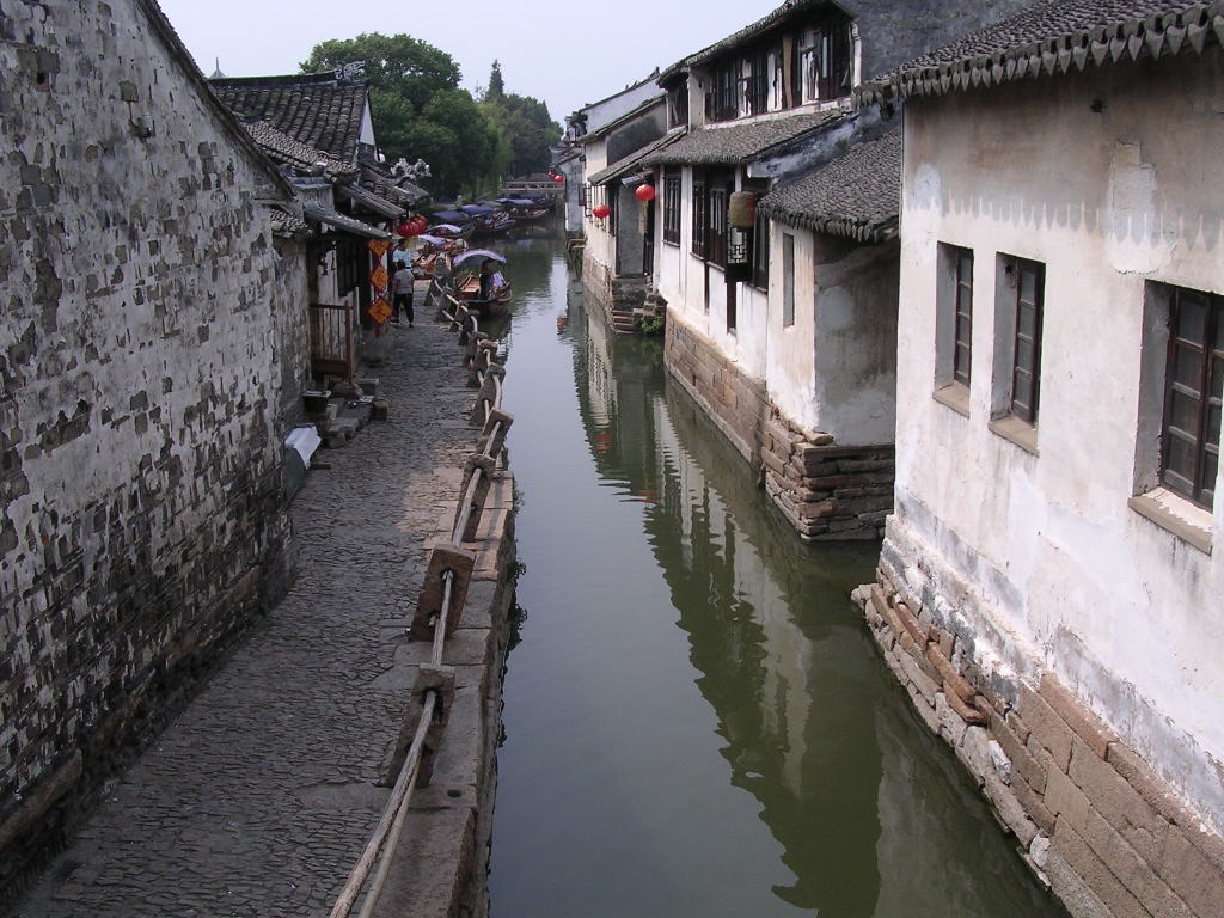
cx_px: 612
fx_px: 1344
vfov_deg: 37.7
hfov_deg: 49.0
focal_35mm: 38
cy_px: 459
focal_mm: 5.8
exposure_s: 1/286
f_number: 5.6
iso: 100
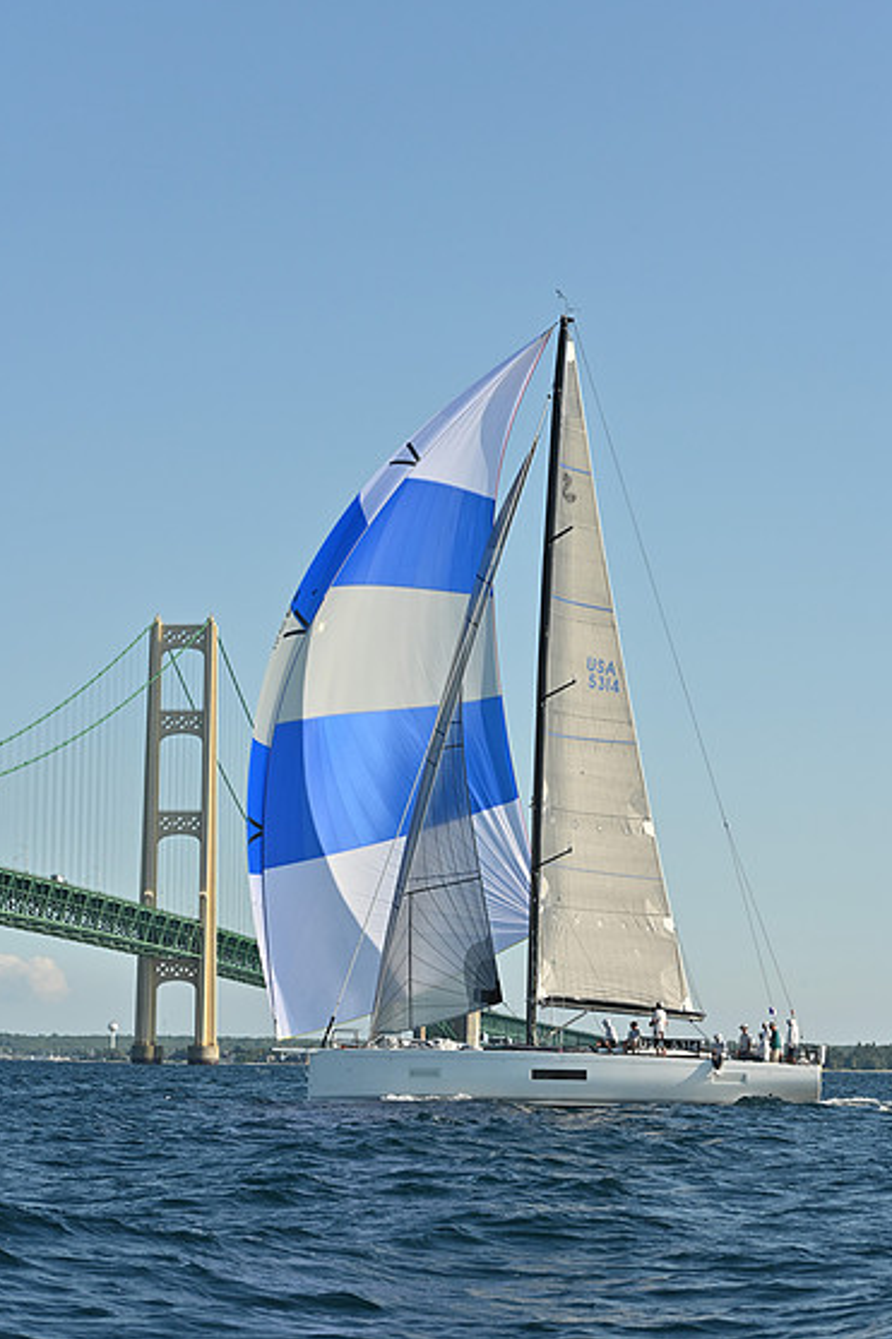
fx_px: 3682
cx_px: 456
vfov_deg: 20.6
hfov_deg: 13.8
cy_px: 647
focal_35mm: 99
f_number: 8
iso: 320
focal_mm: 95
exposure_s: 1/1600
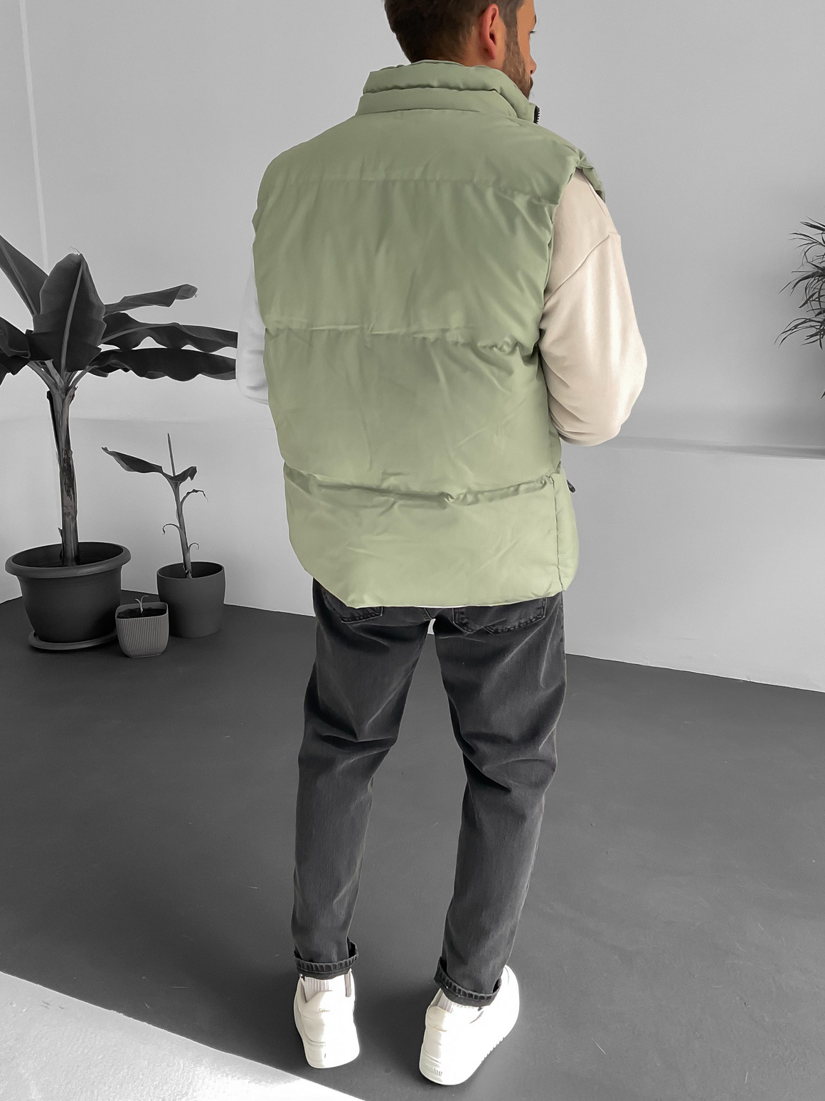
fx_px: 953
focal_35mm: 30
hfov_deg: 46.8
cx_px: 424
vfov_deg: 60.0
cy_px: 566
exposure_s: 1/90
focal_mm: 3
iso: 64
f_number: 1.8
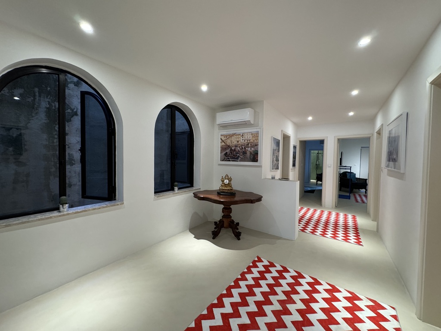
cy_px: 166
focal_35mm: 14
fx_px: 178
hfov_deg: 102.1
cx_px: 220
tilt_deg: -2.5
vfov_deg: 85.7
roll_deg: -1.7
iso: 320
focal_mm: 2.22
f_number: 2.2
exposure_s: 1/99
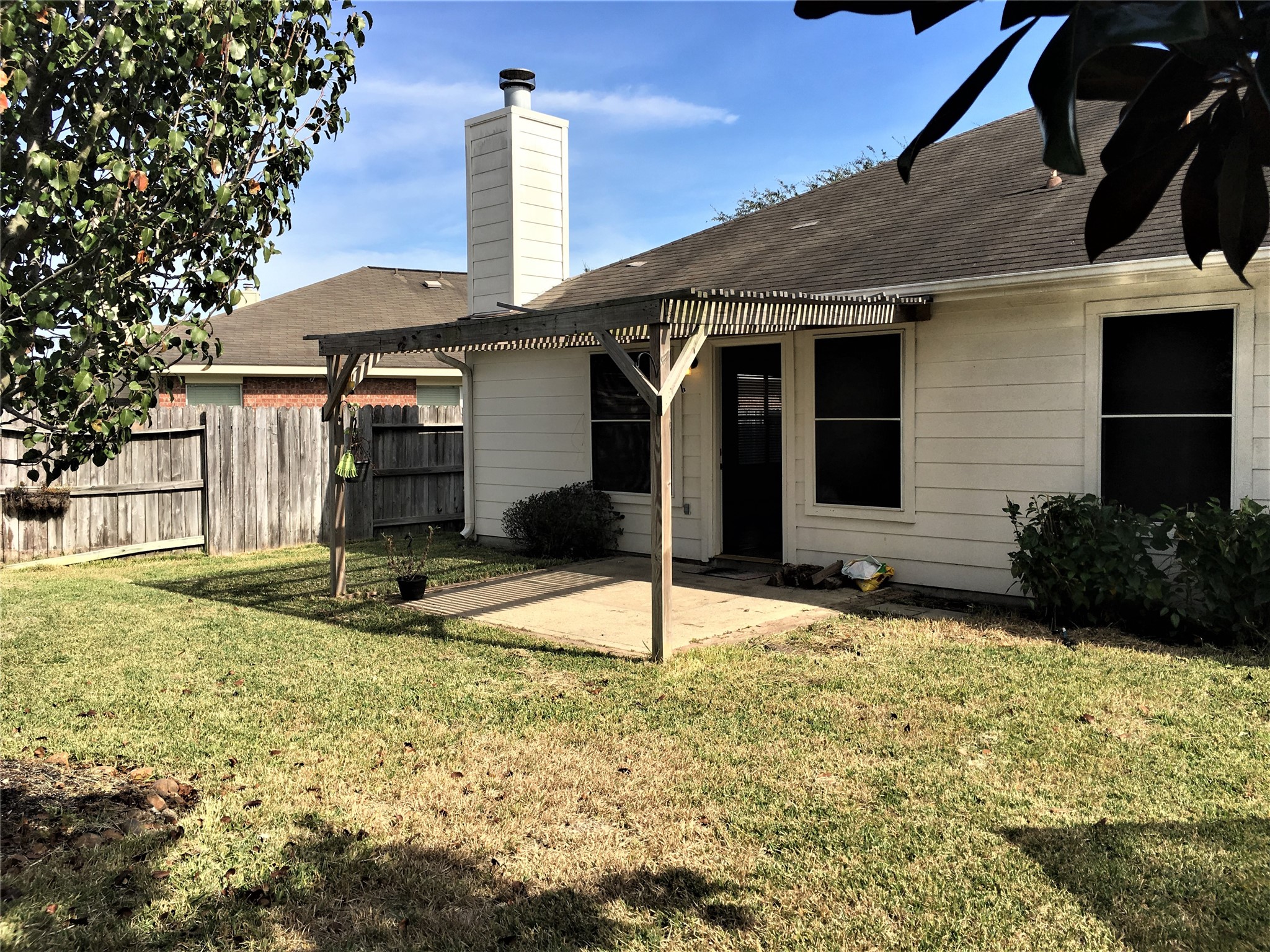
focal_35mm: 29
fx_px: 1064
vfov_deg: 48.2
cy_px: 476
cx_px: 635
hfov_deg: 61.7
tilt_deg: -2.2
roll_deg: +0.1
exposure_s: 1/1350
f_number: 2.2
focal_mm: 4.15
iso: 25
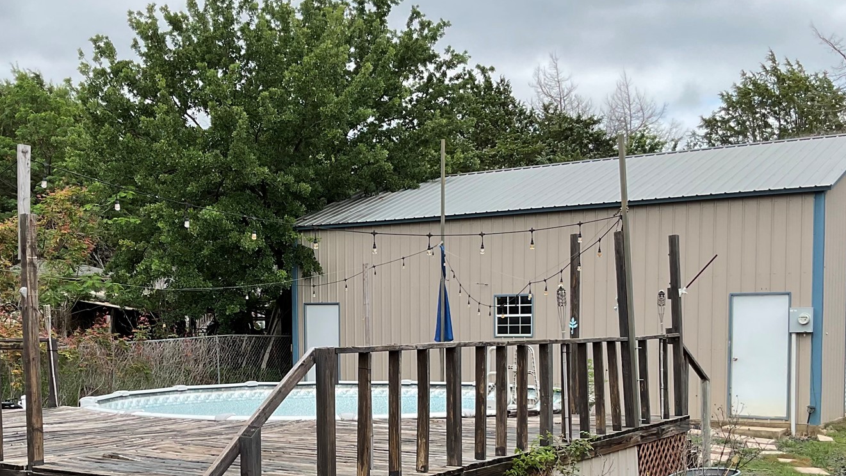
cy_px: 395
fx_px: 1099
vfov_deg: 24.0
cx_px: 338
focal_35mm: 49
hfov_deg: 41.9
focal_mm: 3
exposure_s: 1/691
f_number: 1.8
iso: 16
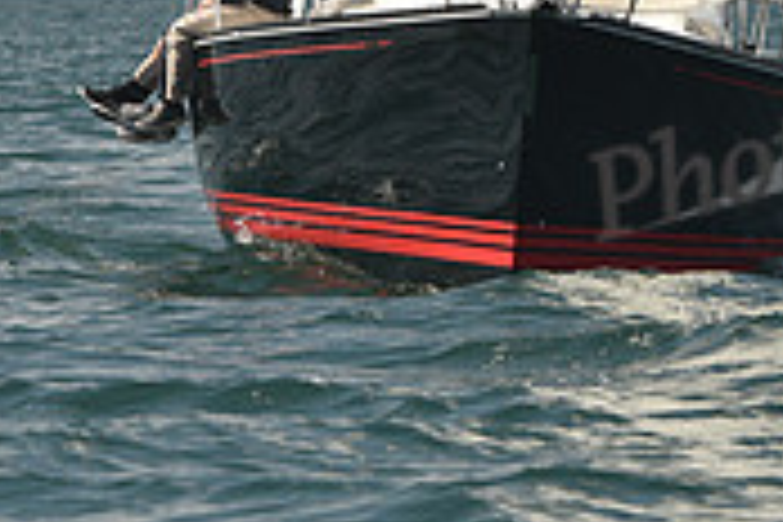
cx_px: 360
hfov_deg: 4.4
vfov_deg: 2.9
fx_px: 10135
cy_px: -47
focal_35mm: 466
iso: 250
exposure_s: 1/640
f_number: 5.6
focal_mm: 140
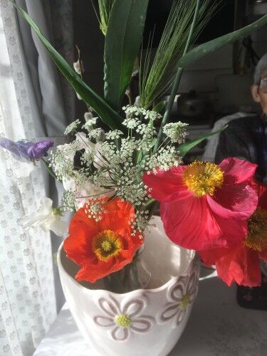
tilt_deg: -18.3
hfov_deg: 48.2
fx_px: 298
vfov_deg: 61.7
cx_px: 134
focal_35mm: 29
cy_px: 178
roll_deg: +4.1
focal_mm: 4.15
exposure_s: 1/185
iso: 25
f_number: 2.2
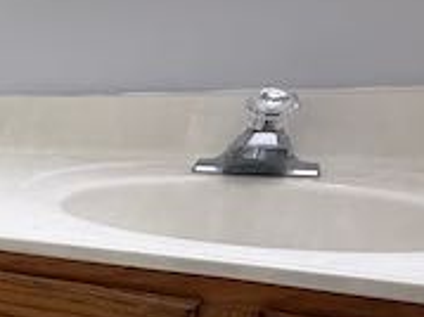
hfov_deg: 24.8
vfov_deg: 27.3
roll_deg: +5.5
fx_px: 612
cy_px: 324
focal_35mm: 50
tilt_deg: -24.5
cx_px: -270
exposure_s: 1/60
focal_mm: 2.22
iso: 200
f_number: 2.2
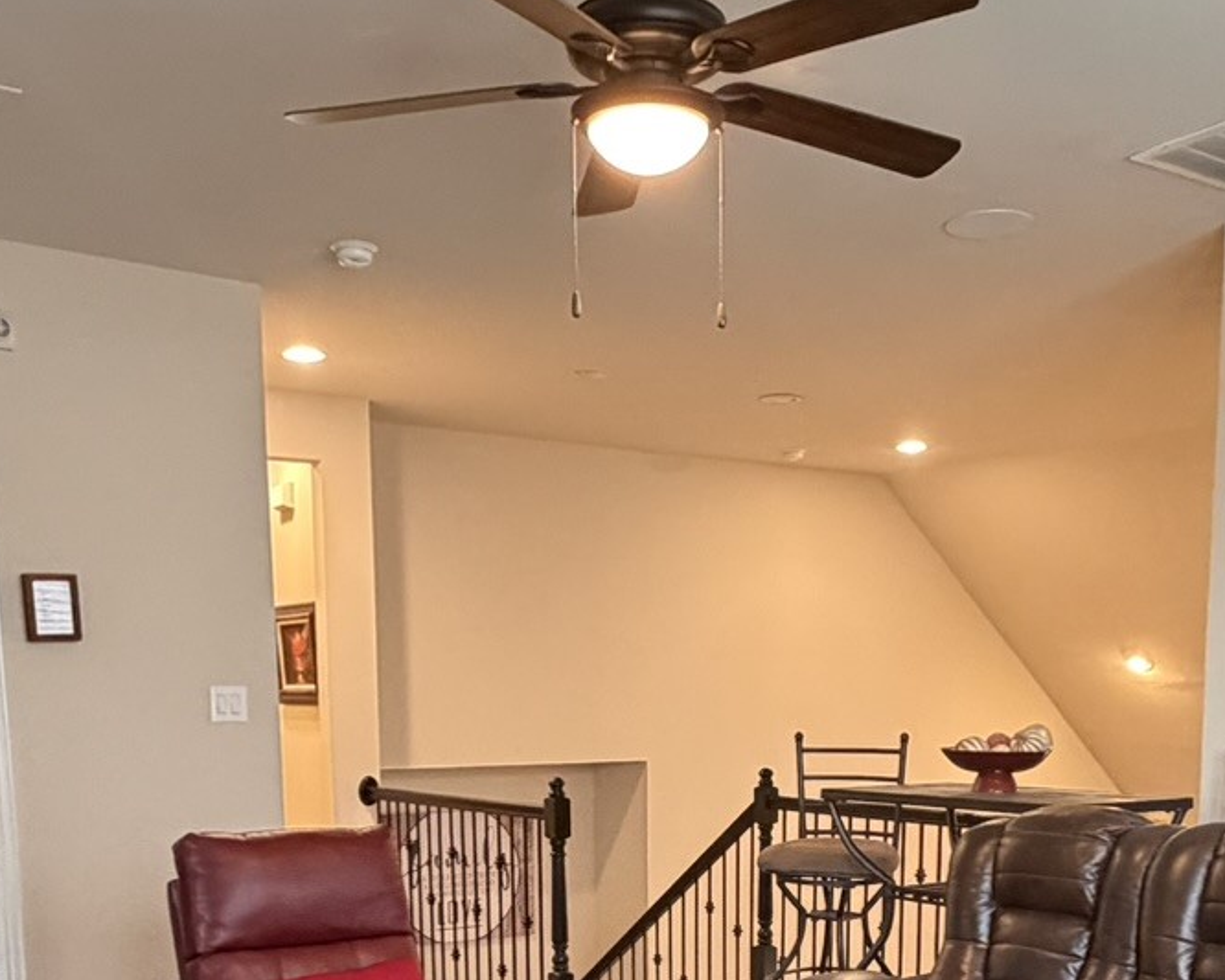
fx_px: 1523
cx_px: 681
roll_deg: +0.7
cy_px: 925
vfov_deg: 33.4
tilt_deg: -8.7
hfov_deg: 43.8
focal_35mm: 42
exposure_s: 1/60
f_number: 2.2
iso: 640
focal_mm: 2.22
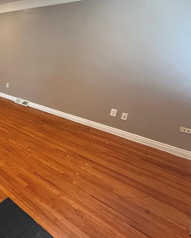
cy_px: 94
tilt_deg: -16.2
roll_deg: -1.3
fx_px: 177
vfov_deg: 67.4
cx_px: -15
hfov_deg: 44.5
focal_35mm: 25
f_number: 2.2
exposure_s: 1/60
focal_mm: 2.22
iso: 400
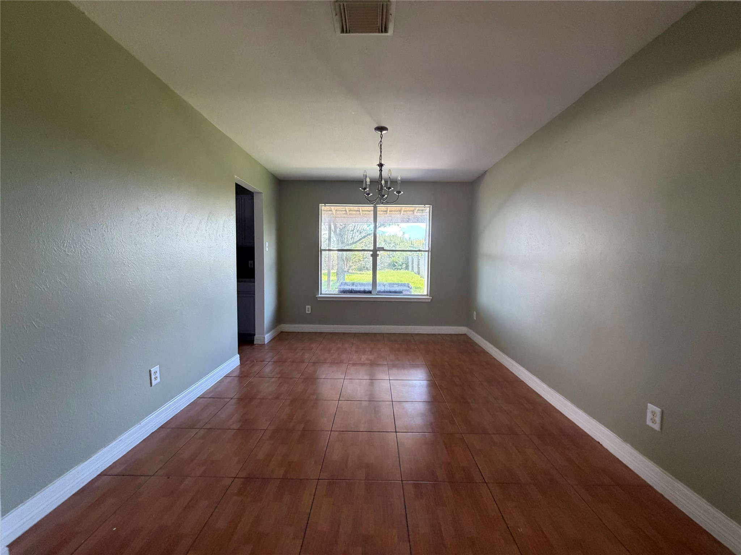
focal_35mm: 14
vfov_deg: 85.7
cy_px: 278
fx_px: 300
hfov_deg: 102.1
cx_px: 370
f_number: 2.2
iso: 320
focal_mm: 2.22
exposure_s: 1/96
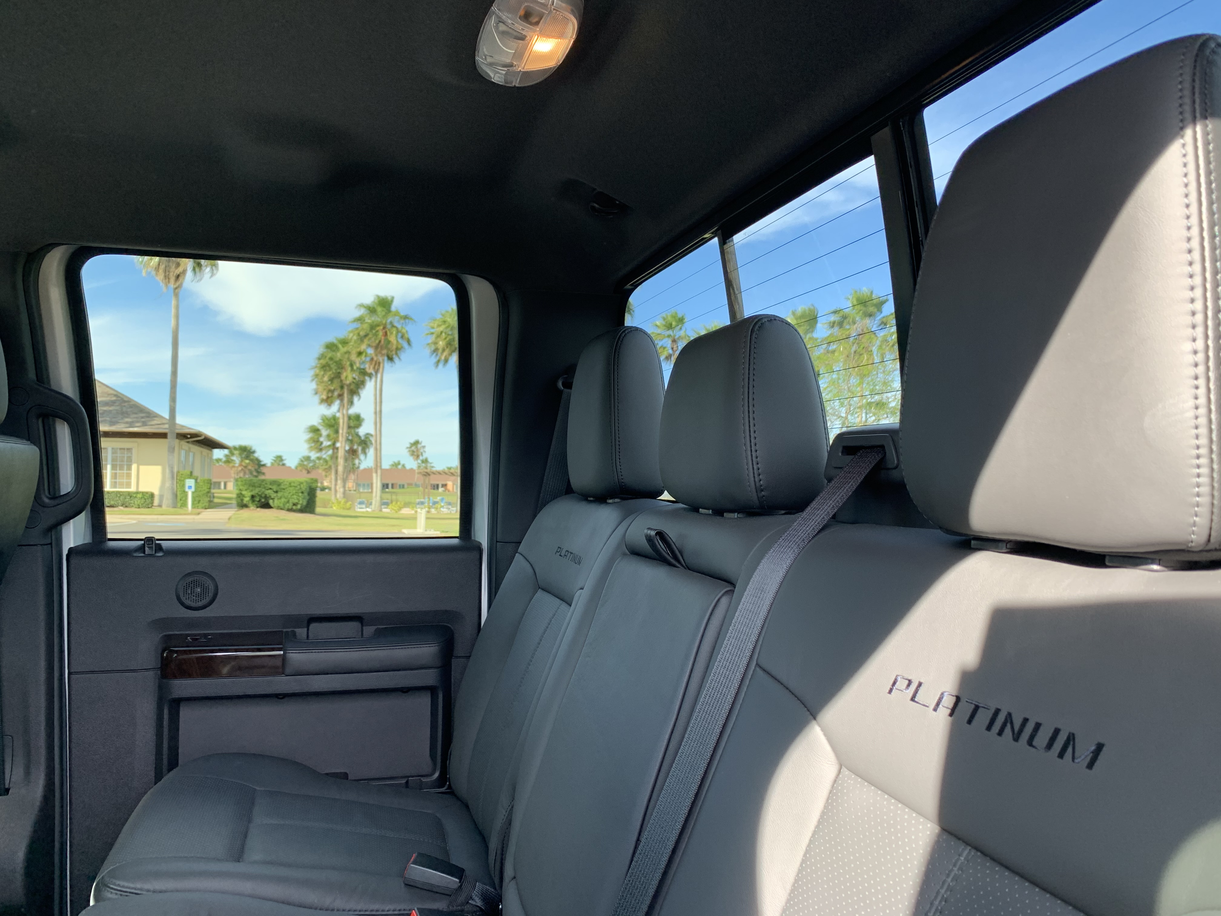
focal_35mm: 26
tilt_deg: +1.6
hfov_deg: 67.3
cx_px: 610
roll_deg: -0.5
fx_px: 917
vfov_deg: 53.1
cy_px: 458
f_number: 1.8
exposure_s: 1/122
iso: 32
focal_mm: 4.25
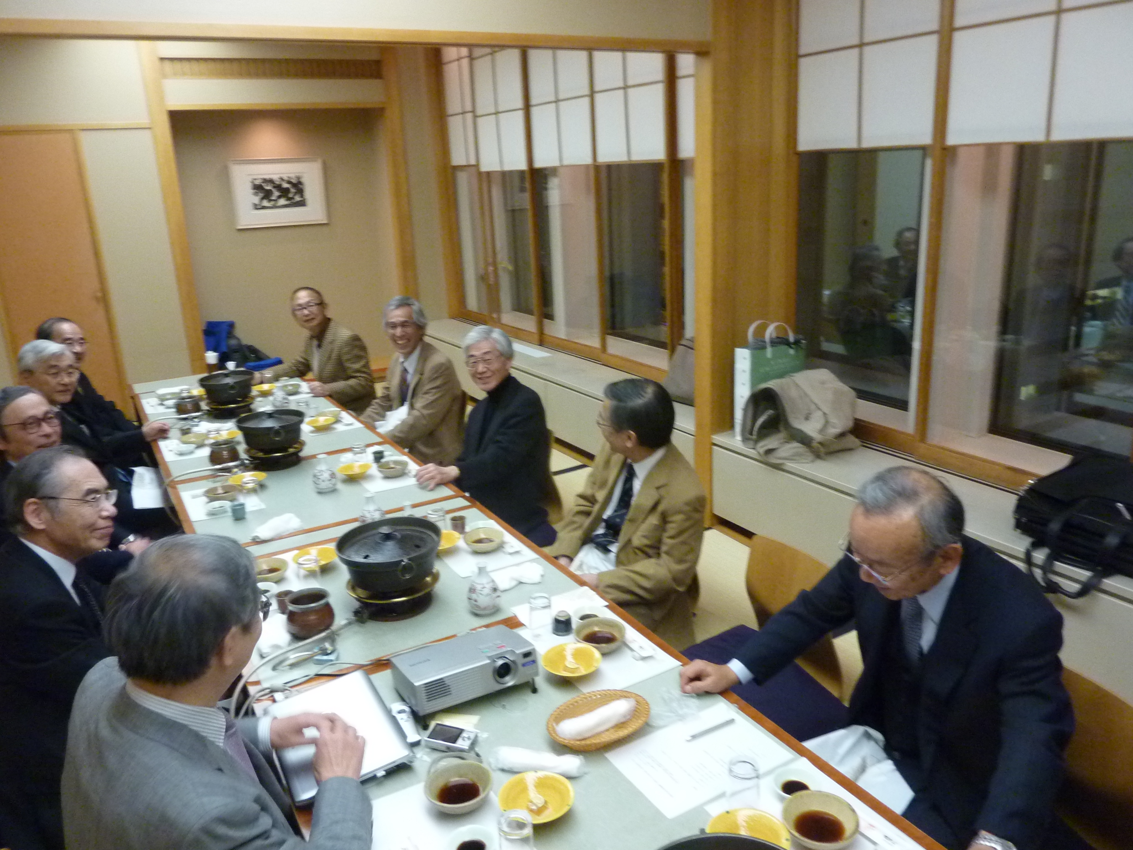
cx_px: 566
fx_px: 818
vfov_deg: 54.9
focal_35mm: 25
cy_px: 425
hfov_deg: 69.4
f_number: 3.3
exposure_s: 1/20
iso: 400
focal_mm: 4.1
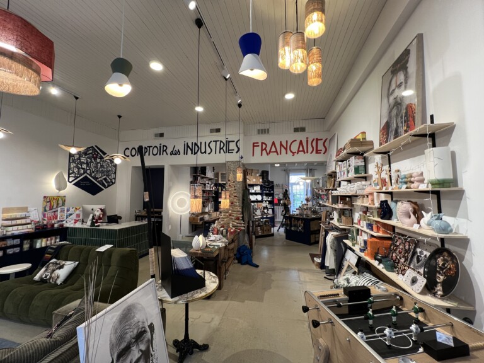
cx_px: 242
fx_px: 182
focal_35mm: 13
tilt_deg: +4.0
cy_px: 182
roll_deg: +1.0
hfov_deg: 106.2
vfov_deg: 89.9
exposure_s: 1/100
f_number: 1.8
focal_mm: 1.57
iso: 160
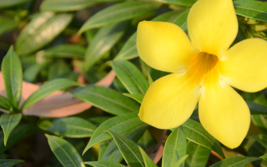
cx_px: 149
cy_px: 62
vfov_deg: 5.8
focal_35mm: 227
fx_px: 1649
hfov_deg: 9.3
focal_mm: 125
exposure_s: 1/80
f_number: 5.6
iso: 100
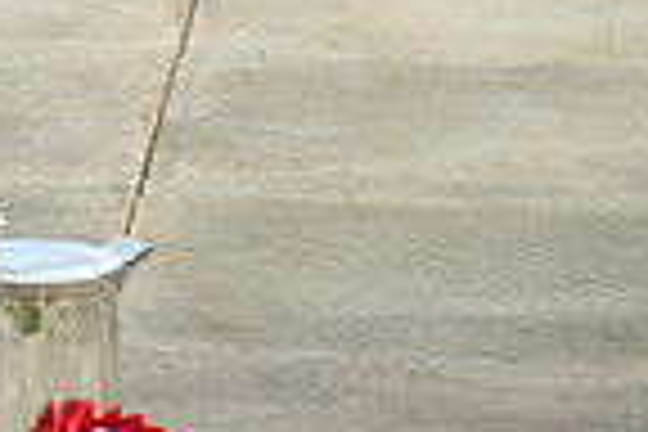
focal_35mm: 543
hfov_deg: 3.8
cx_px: -590
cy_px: -335
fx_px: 9773
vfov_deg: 2.5
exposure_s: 1/1000
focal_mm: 135
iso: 140
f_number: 4.5
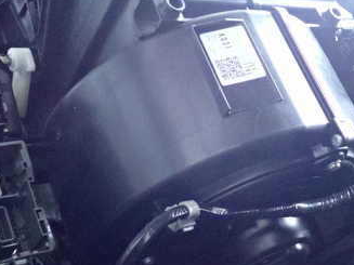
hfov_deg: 34.8
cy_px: 143
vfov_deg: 26.5
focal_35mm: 55
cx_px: 215
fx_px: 562
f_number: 2.3
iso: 2500
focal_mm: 5.4
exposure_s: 1/125
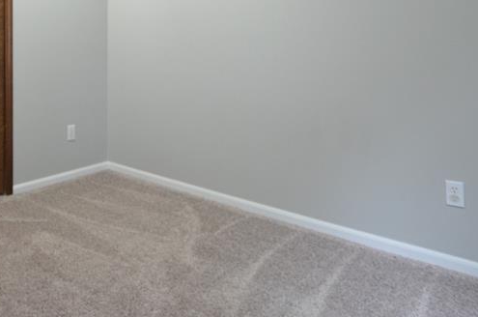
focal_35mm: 31
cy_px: 49
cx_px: 110
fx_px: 411
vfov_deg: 39.9
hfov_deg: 56.8
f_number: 3.5
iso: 1100
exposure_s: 1/30
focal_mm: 10
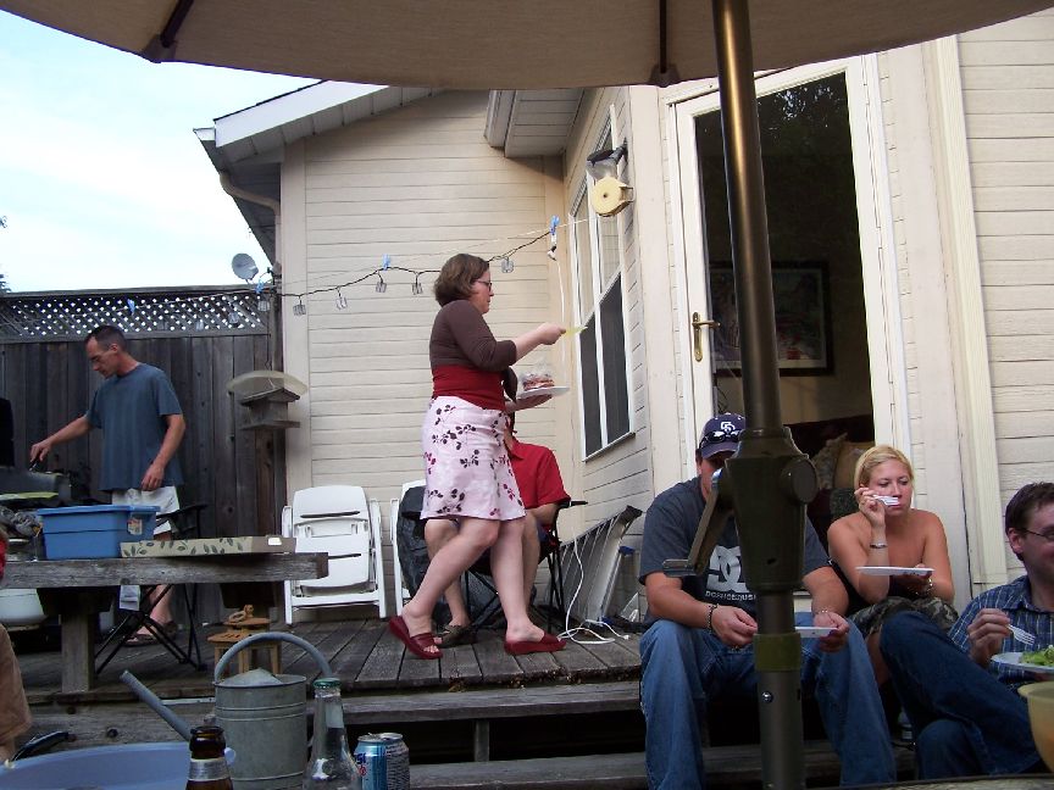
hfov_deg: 49.0
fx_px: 1157
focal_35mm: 38
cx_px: 527
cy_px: 395
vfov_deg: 37.7
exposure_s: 1/200
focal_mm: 6.3
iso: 80
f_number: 2.8
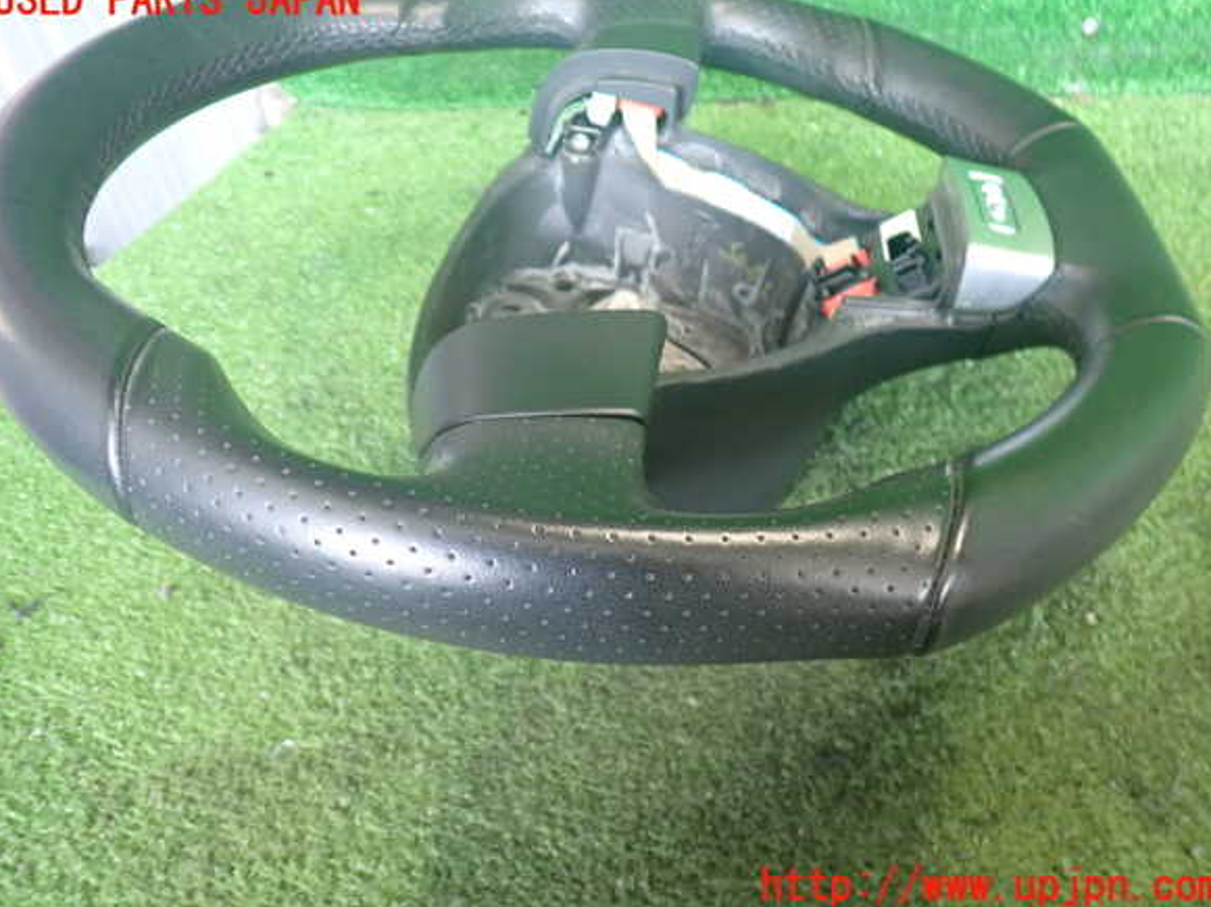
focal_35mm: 31
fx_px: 1084
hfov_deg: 58.4
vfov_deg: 45.4
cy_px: 444
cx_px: 607
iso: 400
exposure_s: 1/30
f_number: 2.3
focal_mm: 5.4
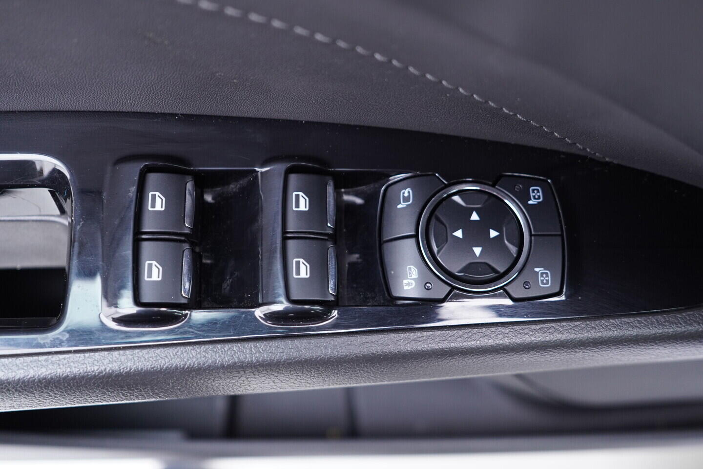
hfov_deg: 53.1
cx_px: 352
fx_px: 703
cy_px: 234
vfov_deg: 36.9
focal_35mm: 36
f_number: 2.8
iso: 500
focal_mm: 24
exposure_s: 1/40
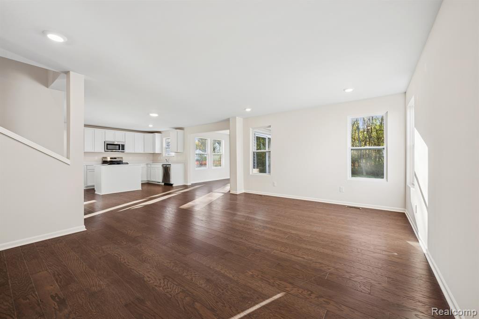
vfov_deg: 81.2
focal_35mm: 14
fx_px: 186
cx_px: 240
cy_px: 160
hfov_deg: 104.2
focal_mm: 14
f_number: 9
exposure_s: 1/1.25
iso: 100
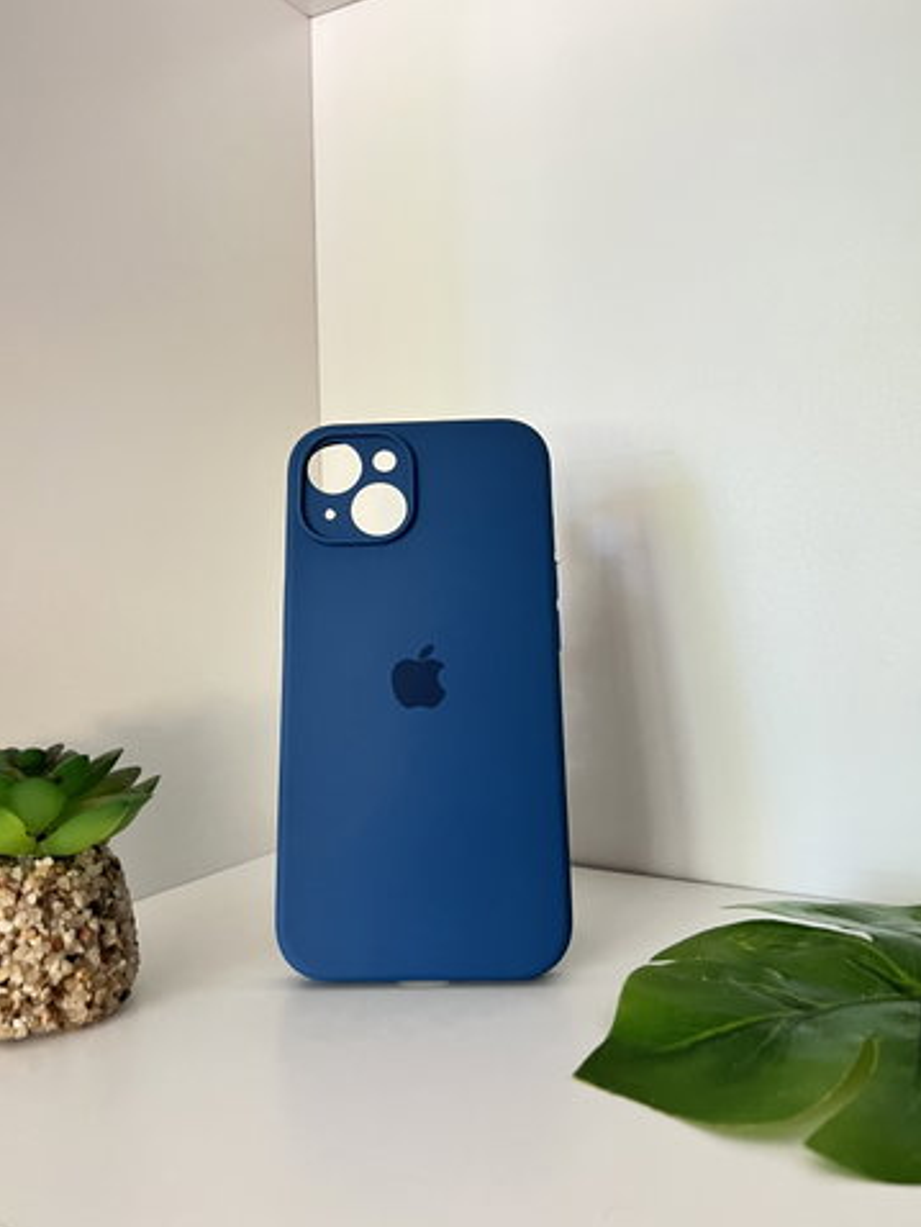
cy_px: 556
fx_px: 1028
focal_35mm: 29
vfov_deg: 61.5
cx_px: 428
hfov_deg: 48.2
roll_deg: +3.1
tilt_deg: +0.0
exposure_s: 1/60
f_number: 1.5
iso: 320
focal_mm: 5.7
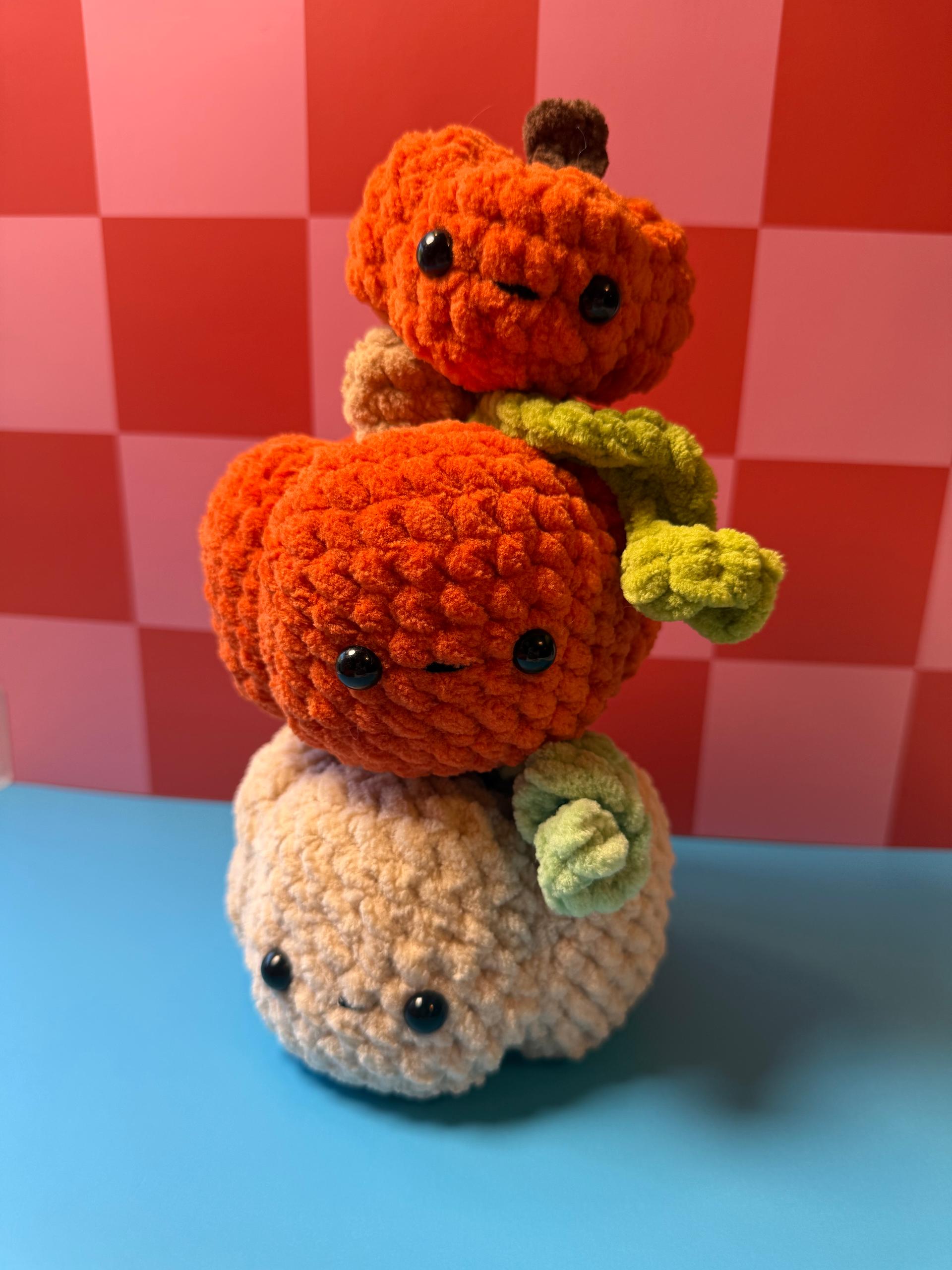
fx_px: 880
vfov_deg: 71.6
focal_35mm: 24
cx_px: 476
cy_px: 635
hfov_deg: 56.8
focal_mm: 6.76
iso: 80
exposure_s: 1/121
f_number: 1.78
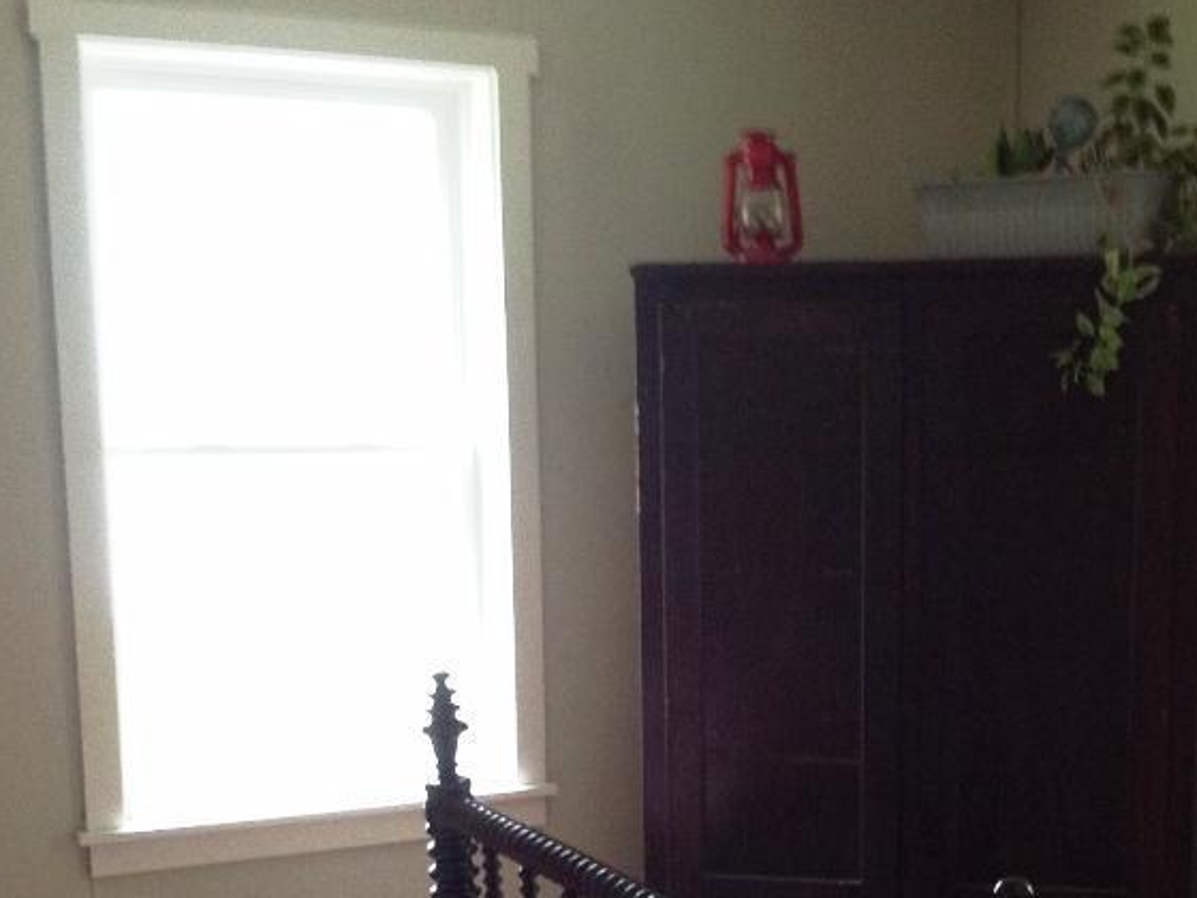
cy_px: 744
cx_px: 802
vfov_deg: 22.6
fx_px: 2213
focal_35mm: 64
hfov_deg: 30.0
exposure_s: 1/15
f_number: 2.4
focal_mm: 4.28
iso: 125
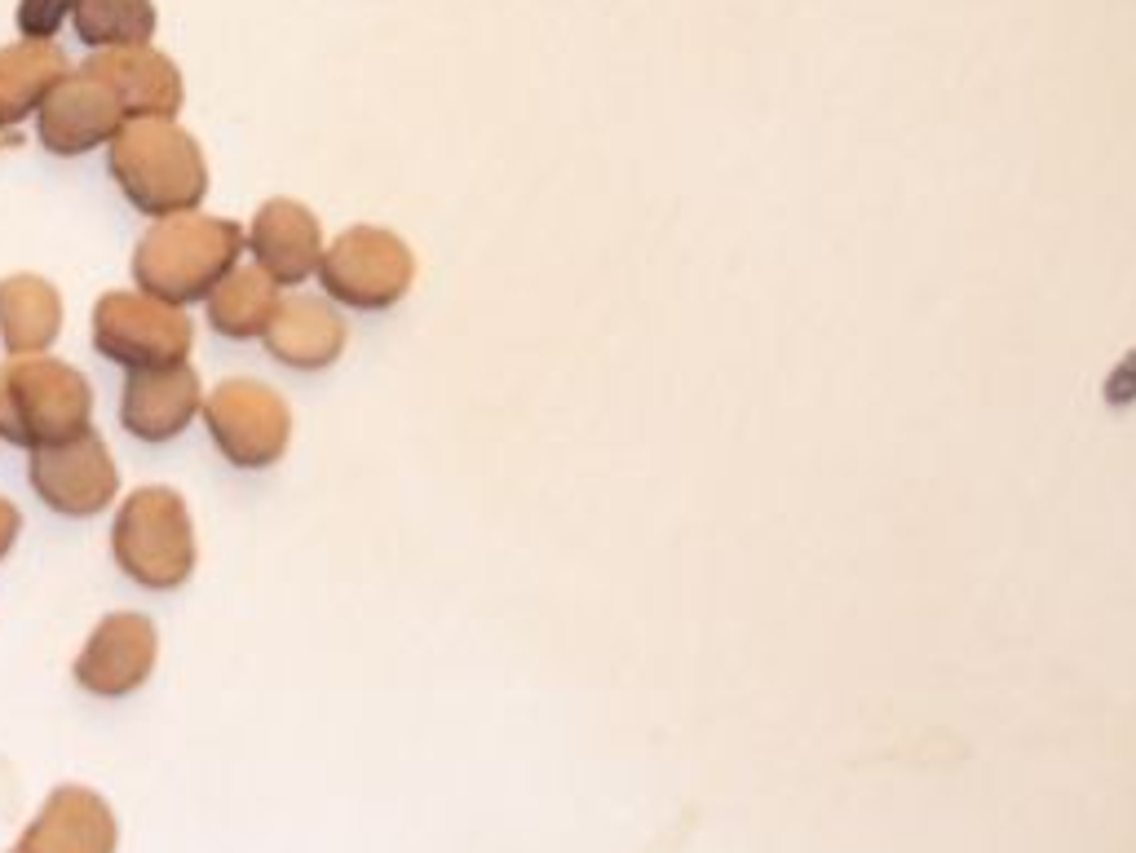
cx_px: -27
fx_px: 3021
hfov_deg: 20.5
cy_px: 336
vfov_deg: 16.1
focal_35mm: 92
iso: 125
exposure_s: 1/90
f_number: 2.7
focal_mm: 6
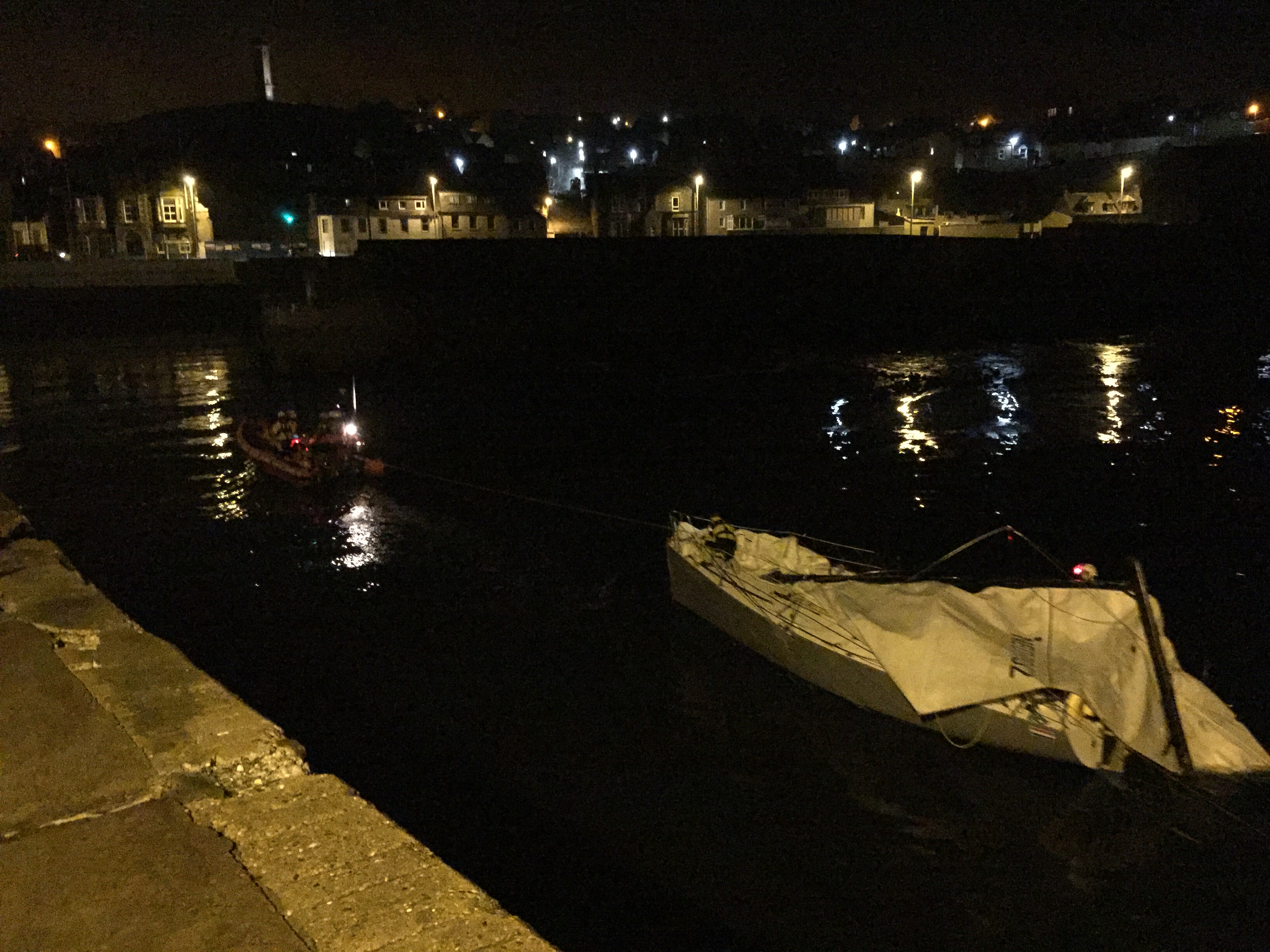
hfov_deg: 61.7
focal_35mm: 29
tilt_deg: -12.0
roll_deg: +0.2
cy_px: 476
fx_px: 1064
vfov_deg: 48.2
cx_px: 635
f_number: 2.2
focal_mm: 4.15
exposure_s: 1/17
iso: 2000
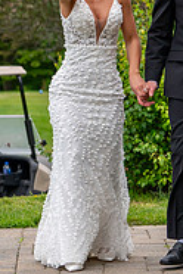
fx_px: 2600
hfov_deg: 4.0
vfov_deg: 6.0
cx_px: 4
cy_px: 14
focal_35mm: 341
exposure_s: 1/1600
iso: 400
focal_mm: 70
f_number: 4
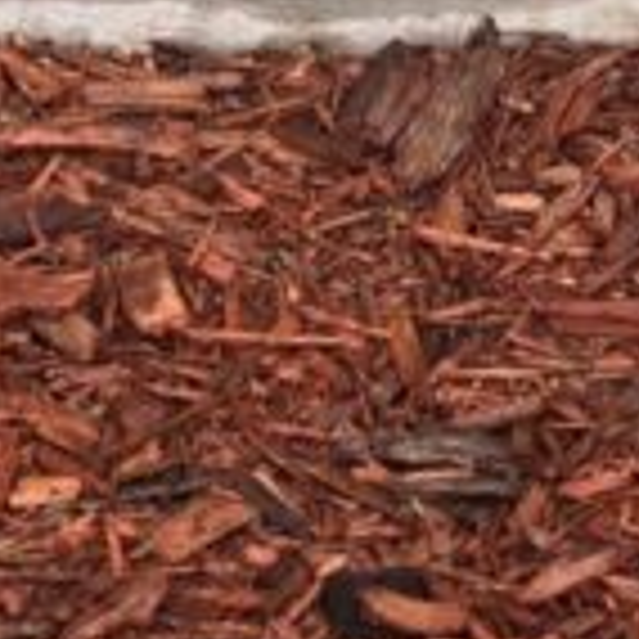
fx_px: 3070
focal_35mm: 147
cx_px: 747
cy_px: -1030
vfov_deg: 10.0
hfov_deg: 11.7
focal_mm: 5.4
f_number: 1.8
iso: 25
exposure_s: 1/120
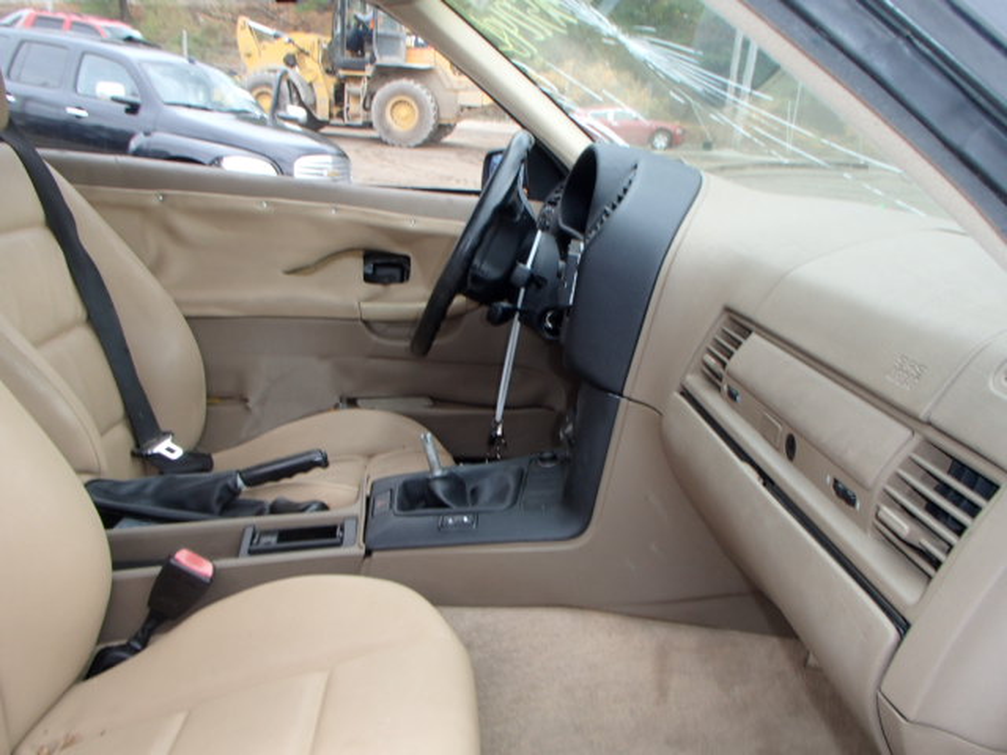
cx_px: 504
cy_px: 378
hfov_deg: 63.4
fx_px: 815
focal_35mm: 28
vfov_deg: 49.7
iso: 100
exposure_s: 1/60
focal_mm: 5
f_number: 3.9
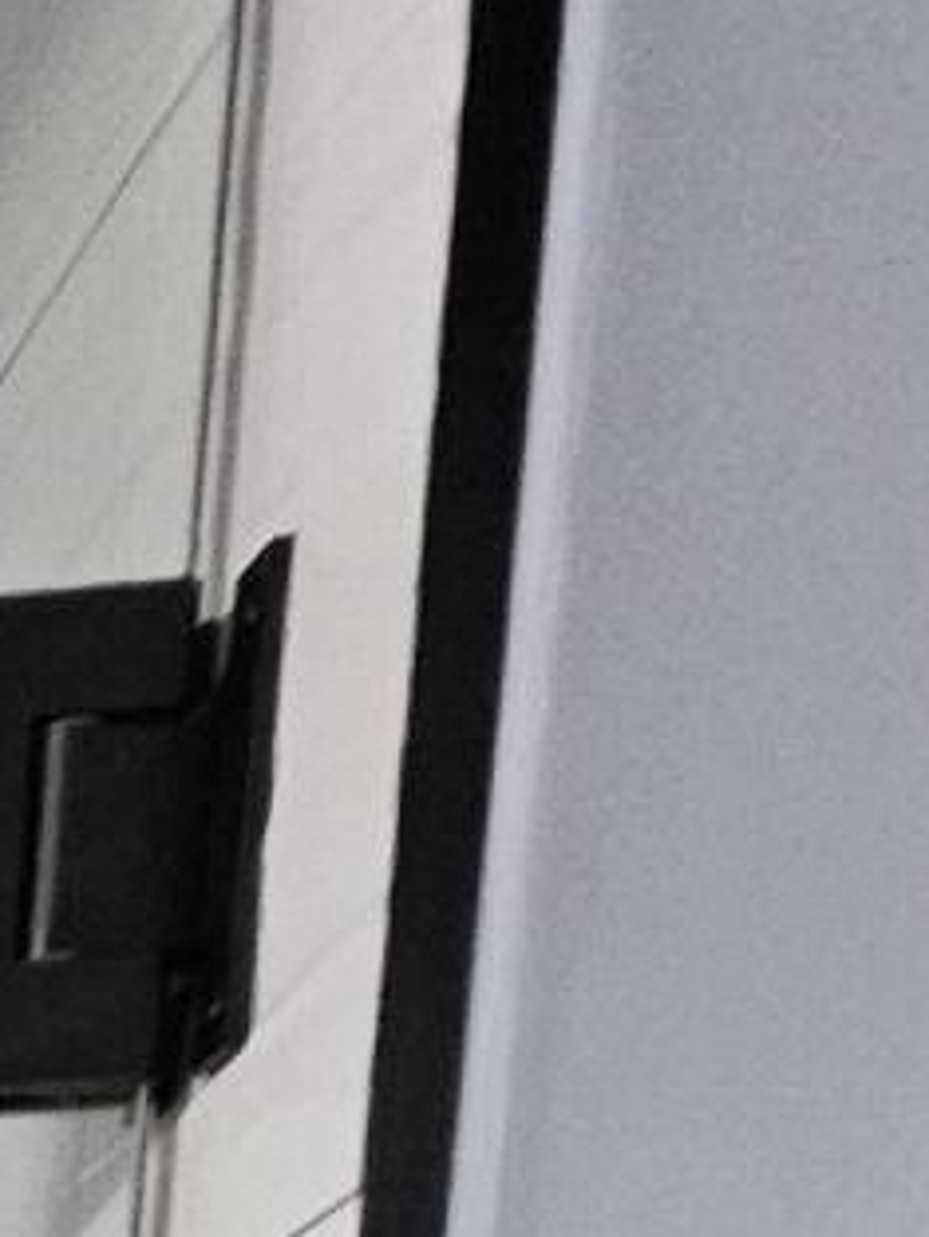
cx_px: -1822
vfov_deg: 15.3
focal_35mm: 83
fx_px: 2968
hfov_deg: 11.3
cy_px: 2857
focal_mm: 2.2
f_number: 2.2
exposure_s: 1/24
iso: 640
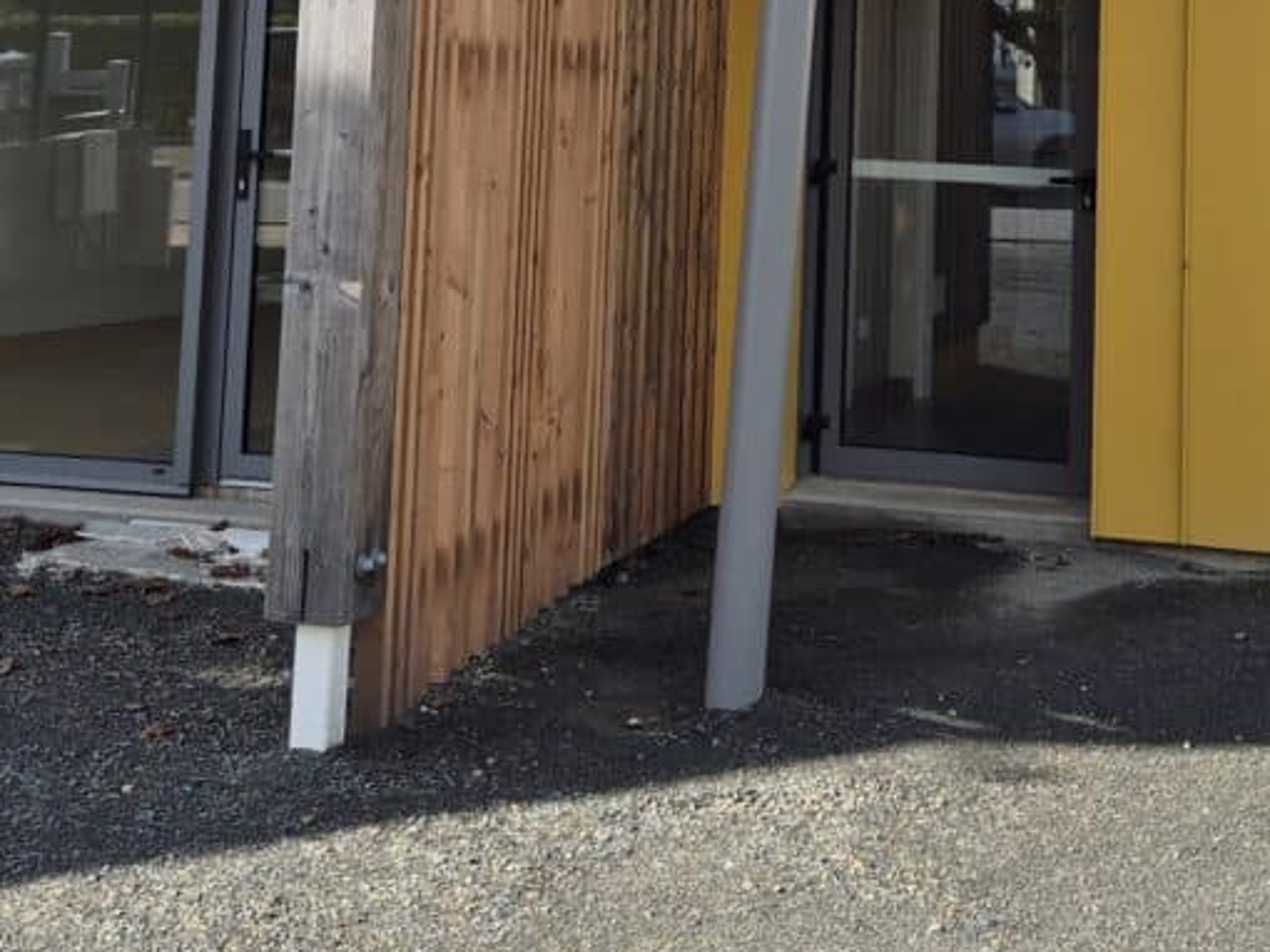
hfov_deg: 29.7
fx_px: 2384
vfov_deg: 20.9
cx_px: 817
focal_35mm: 65
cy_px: -219
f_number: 1.8
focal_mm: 5.4
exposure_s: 1/1440
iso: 25
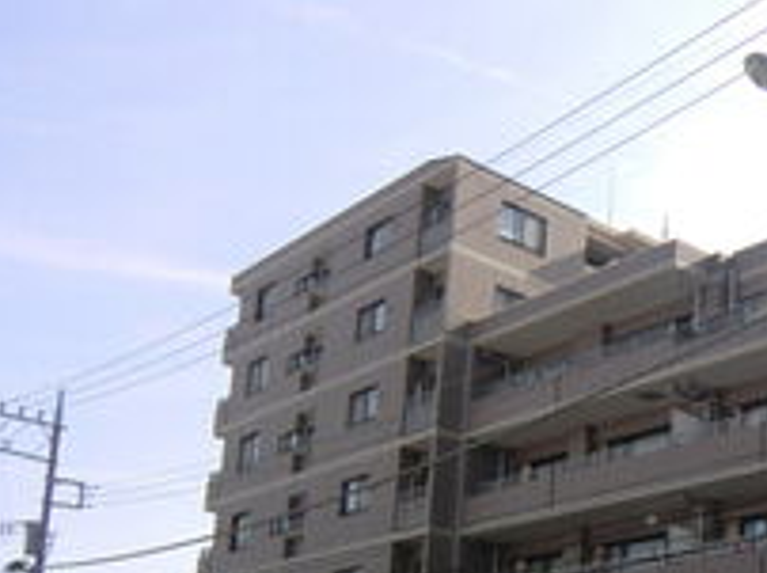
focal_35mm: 50
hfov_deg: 34.5
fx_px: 1107
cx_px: 782
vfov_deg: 27.8
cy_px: 533
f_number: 3.2
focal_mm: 4.3
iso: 64
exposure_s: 1/500
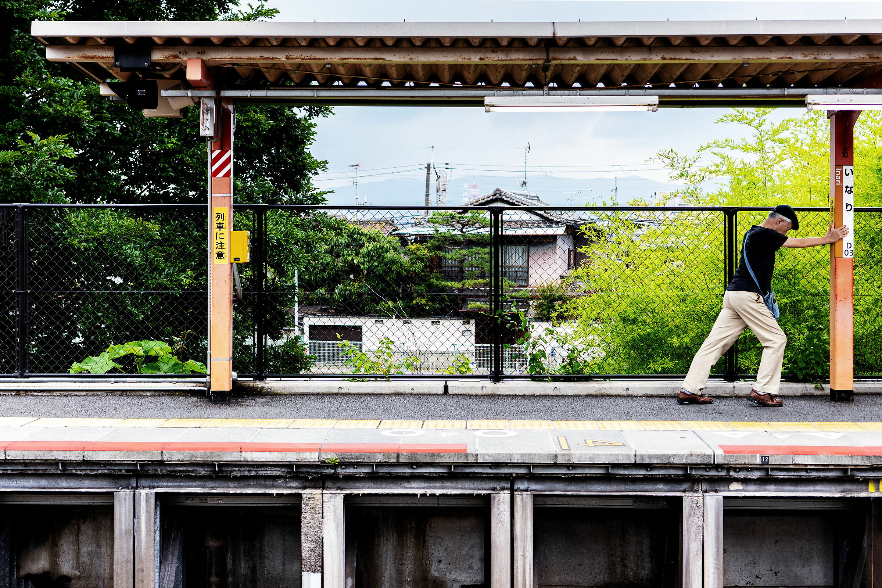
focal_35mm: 35
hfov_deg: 54.4
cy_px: 294
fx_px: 857
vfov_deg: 37.9
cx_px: 441
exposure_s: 1/500
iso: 100
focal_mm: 35
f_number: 2.8
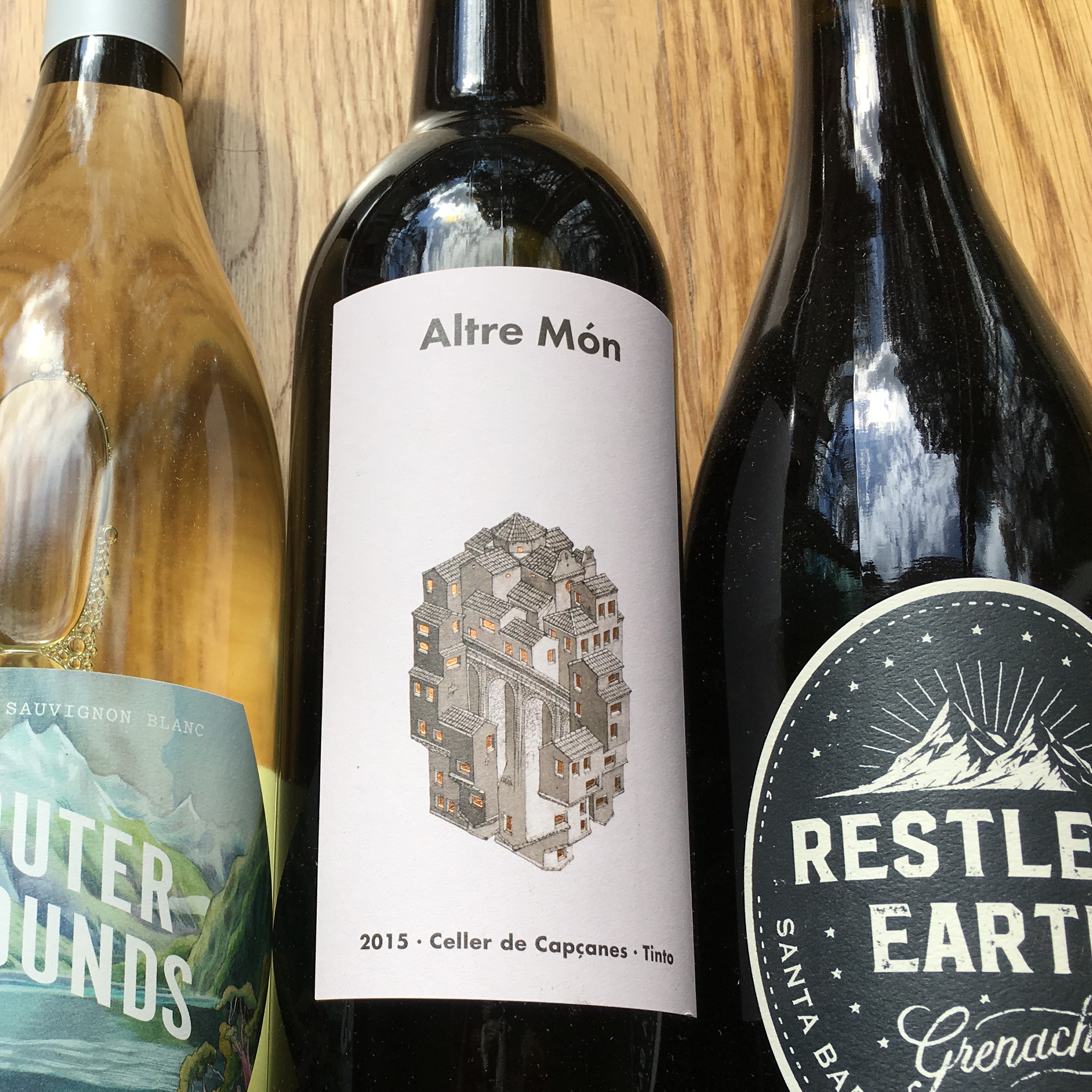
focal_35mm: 43
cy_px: 686
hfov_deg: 38.1
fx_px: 1535
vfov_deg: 38.9
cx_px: 257
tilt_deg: -73.6
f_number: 2.2
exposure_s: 1/324
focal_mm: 4.15
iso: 25
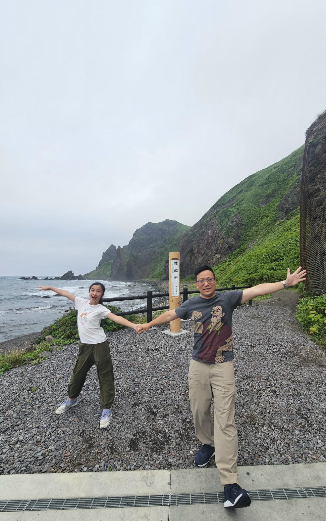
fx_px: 199
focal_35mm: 14
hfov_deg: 78.2
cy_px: 264
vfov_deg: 105.3
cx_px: 186
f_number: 2.2
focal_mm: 2.2
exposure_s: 1/419
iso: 50
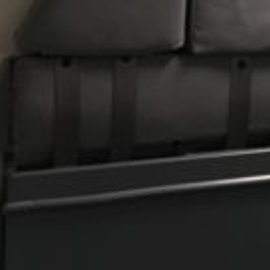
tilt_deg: +4.7
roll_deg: -0.2
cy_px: -132
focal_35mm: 120
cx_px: 449
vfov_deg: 13.7
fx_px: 1059
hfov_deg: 13.4
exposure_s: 1/25
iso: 200
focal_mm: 4.15
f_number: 2.2
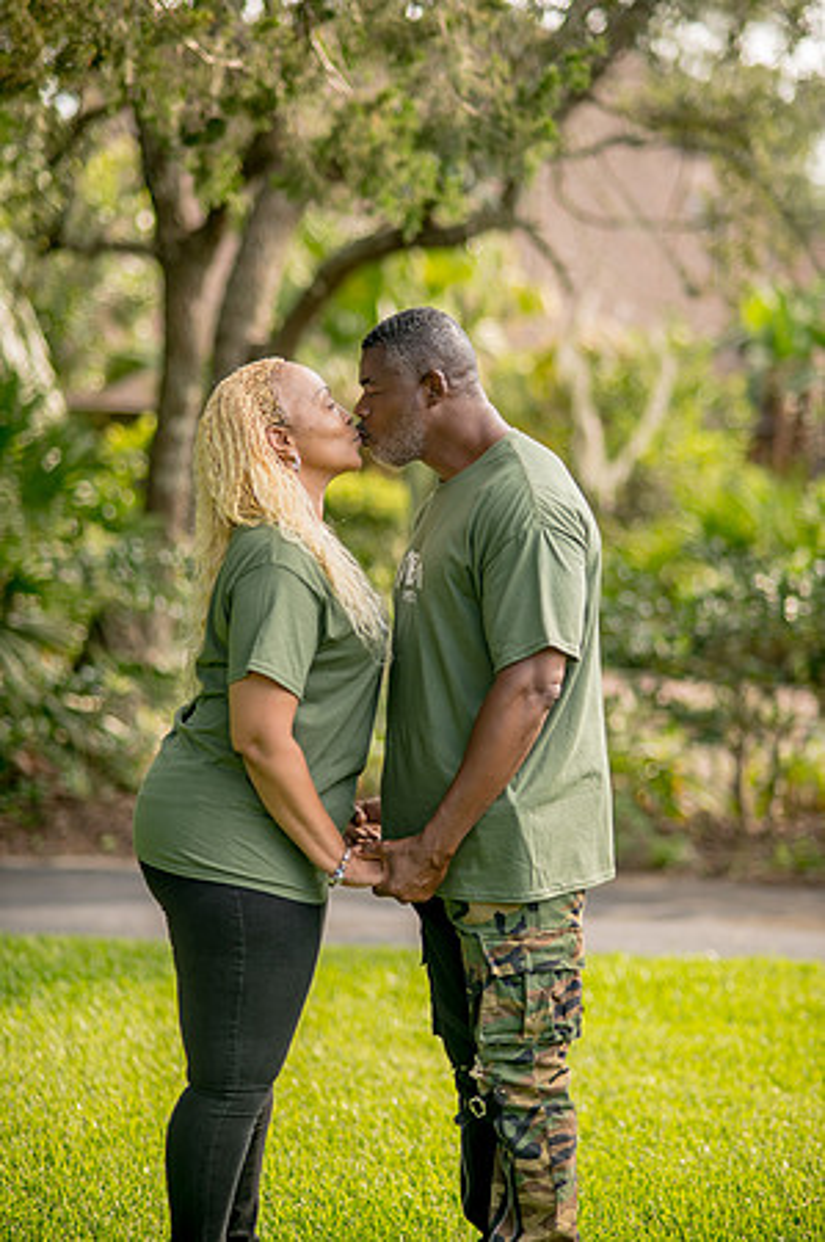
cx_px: 412
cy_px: 621
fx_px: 2928
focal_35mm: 85
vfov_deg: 23.9
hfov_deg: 16.0
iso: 100
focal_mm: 85
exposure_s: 1/200
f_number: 2.2
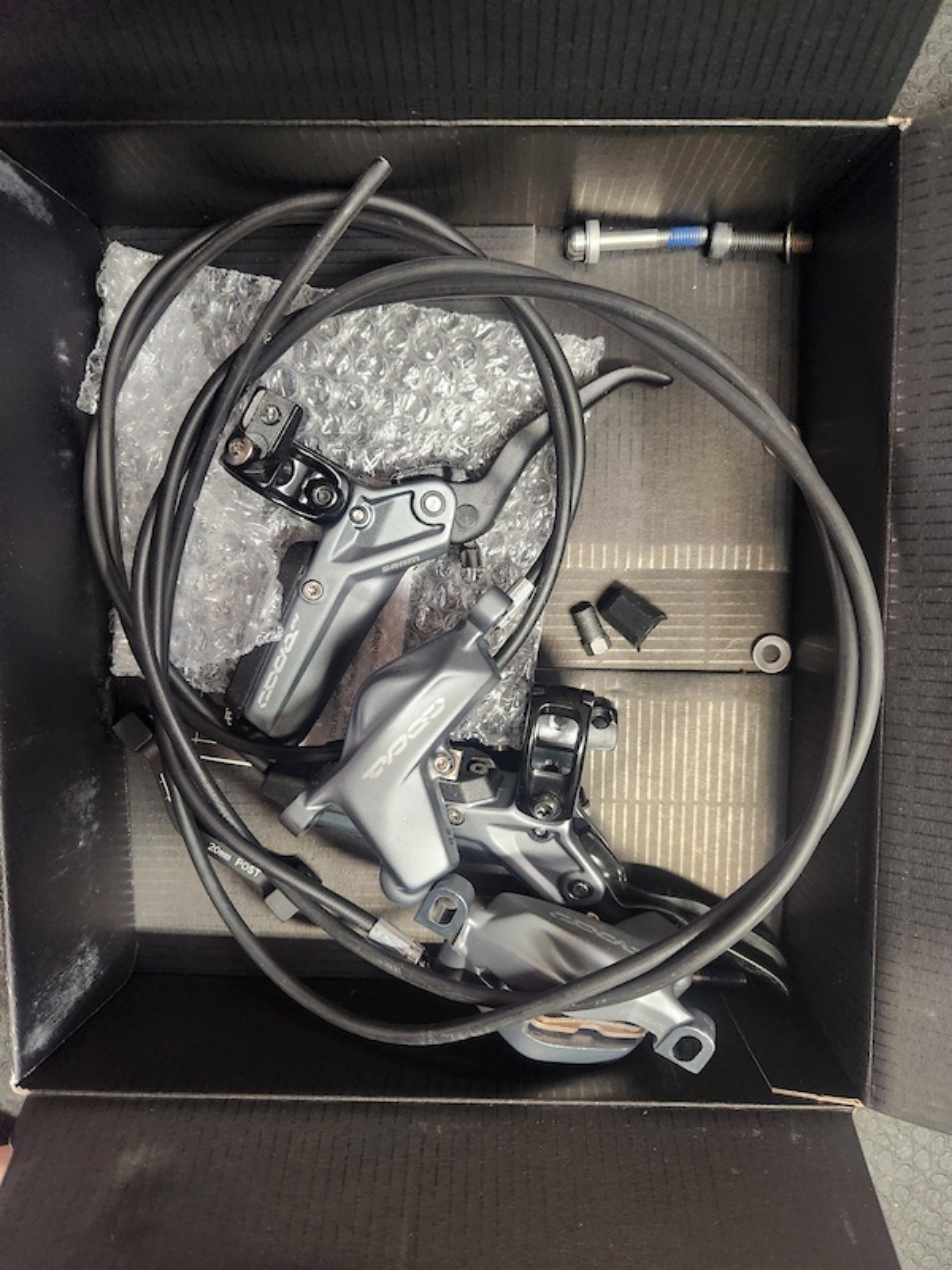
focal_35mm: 23
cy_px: 635
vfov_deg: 73.9
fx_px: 843
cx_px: 476
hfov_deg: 58.9
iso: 800
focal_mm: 5.4
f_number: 1.8
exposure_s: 1/60
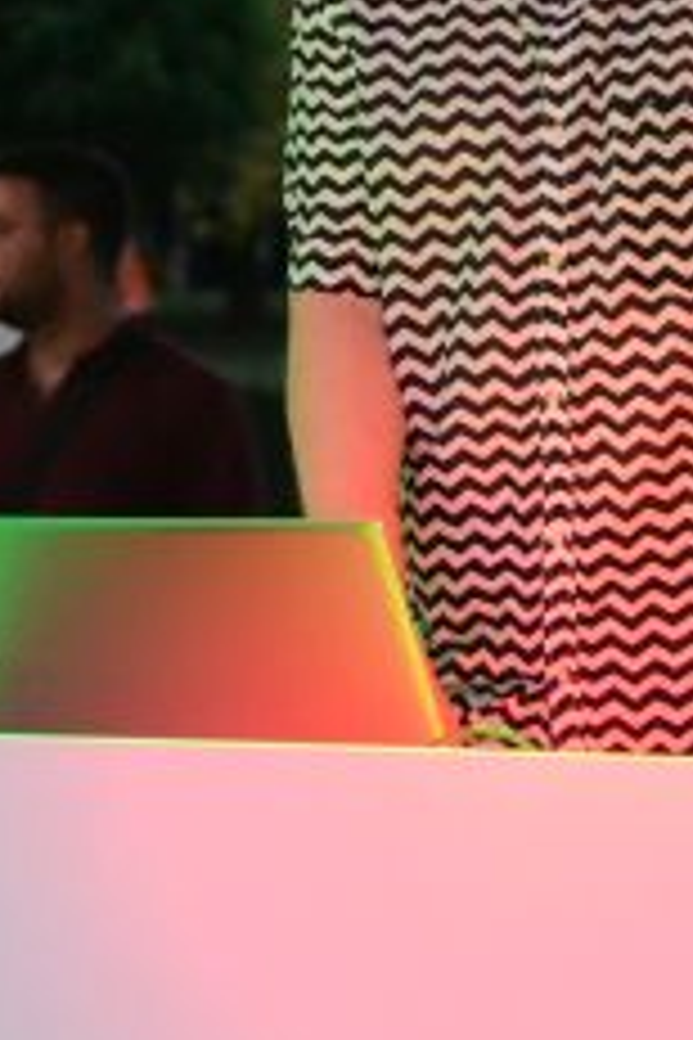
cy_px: 108
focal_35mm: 207
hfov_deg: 6.6
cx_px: 418
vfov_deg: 9.9
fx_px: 5977
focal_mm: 50
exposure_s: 1/50
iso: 3200
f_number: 2.8
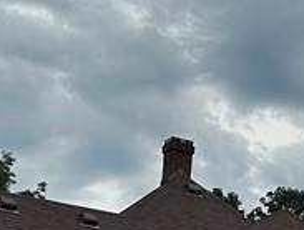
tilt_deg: +16.4
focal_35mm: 134
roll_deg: -0.8
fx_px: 1179
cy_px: 212
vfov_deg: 11.0
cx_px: 553
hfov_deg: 13.2
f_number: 1.78
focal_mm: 6.86
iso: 80
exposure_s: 1/2660
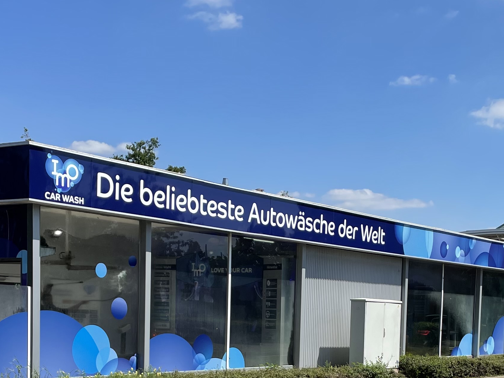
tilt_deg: -4.3
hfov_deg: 31.1
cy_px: 383
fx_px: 903
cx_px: 308
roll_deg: -1.8
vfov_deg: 22.7
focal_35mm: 62
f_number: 1.6
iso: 32
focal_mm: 4.2
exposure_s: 1/3610
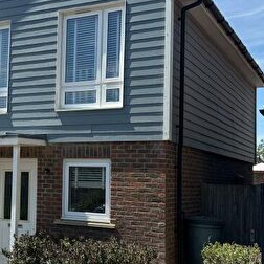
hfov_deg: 28.1
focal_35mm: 59
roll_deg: -2.4
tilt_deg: +6.2
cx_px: 30
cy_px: 144
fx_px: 509
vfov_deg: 29.1
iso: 80
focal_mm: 6.86
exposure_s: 1/3472
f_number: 1.78
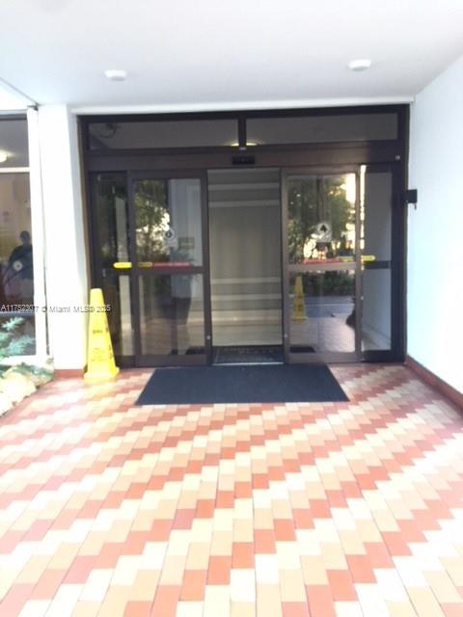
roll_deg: +1.0
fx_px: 517
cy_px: 308
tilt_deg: -7.3
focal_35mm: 29
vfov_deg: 61.7
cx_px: 232
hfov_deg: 48.2
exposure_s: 1/30
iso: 100
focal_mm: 4.15
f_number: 2.2
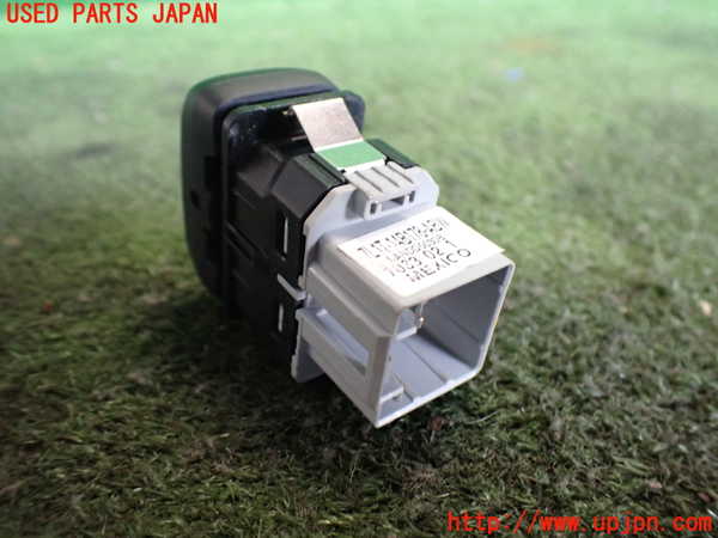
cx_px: 359
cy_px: 269
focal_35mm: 30
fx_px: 622
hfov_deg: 60.0
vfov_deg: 46.8
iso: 800
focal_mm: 5.4
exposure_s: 1/80
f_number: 2.3
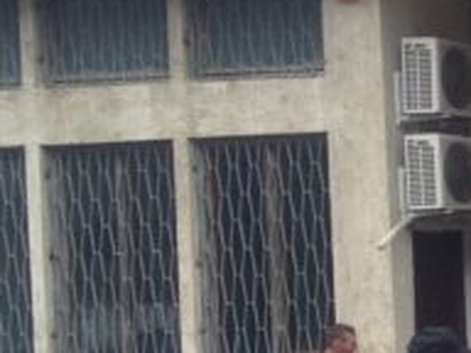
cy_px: 355
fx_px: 2544
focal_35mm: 187
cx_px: 1011
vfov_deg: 7.9
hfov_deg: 9.7
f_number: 2.4
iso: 64
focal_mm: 4.28
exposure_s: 1/201
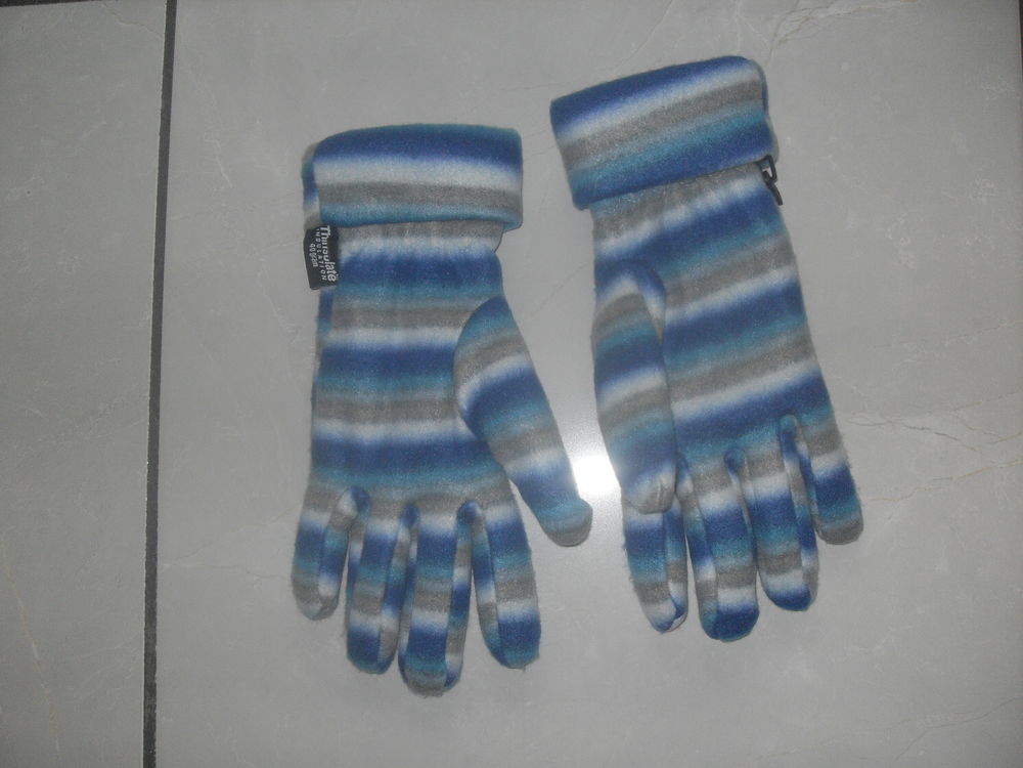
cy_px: 384
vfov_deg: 38.7
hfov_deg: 50.1
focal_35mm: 37
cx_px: 512
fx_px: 1093
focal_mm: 6.3
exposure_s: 1/45
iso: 100
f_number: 2.8
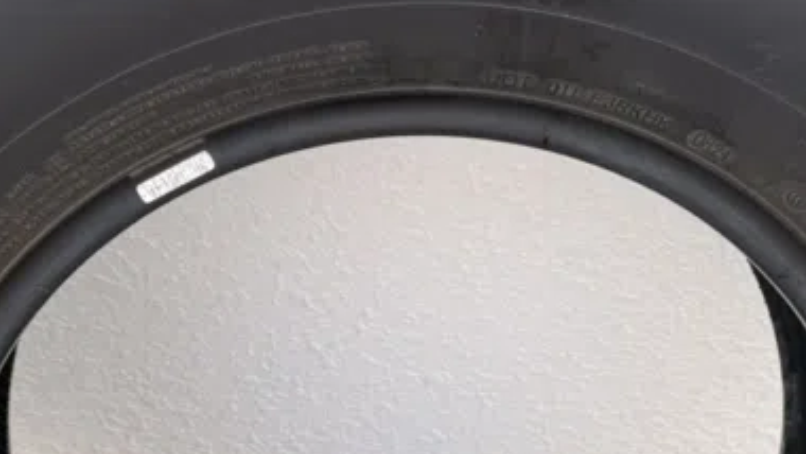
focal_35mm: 44
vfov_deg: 25.4
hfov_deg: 46.3
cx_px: 365
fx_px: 941
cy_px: 486
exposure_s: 1/312
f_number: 1.78
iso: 80
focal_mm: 6.76
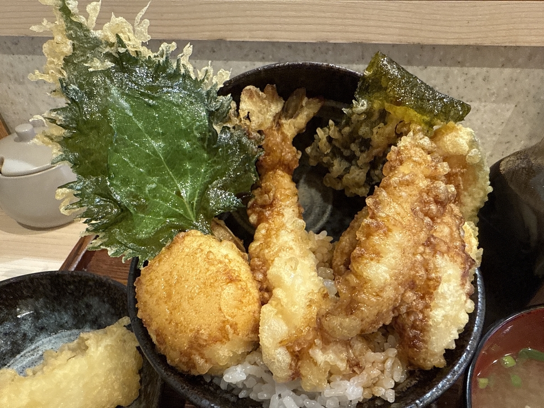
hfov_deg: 69.4
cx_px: 272
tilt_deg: -39.3
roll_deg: +1.5
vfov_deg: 54.9
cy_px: 204
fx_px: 393
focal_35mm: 25
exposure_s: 1/60
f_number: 2.2
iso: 250
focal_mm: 2.22
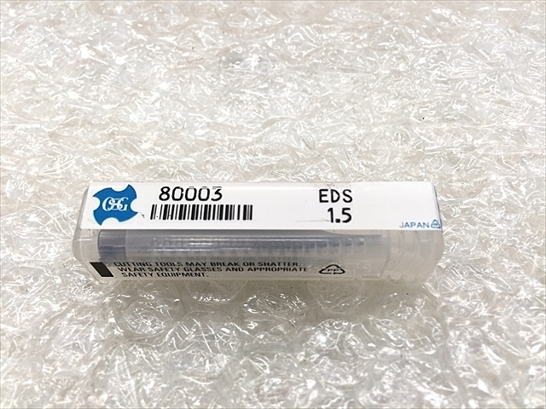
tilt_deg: -60.4
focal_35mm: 29
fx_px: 457
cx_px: 273
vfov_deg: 48.2
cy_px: 204
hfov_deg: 61.7
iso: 40
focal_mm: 4.15
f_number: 2.2
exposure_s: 1/30
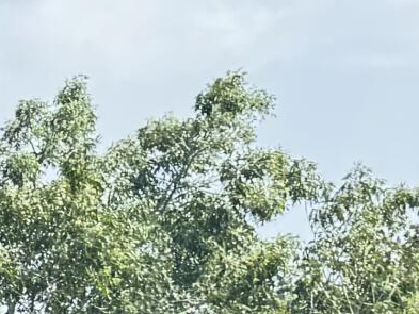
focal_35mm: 183
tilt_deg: -1.1
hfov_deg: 9.5
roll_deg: -0.9
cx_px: -625
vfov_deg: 7.7
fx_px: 2216
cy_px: 696
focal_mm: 6.76
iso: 80
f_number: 1.78
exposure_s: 1/900
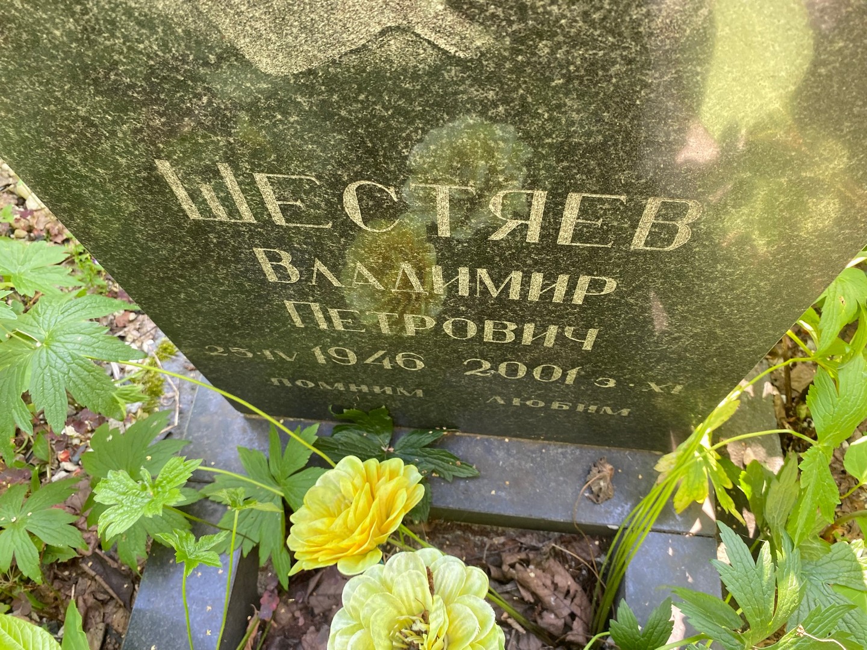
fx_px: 651
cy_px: 325
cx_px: 434
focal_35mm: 26
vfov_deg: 53.1
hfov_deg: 67.3
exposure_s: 1/121
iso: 80
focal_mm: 4.25
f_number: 1.8
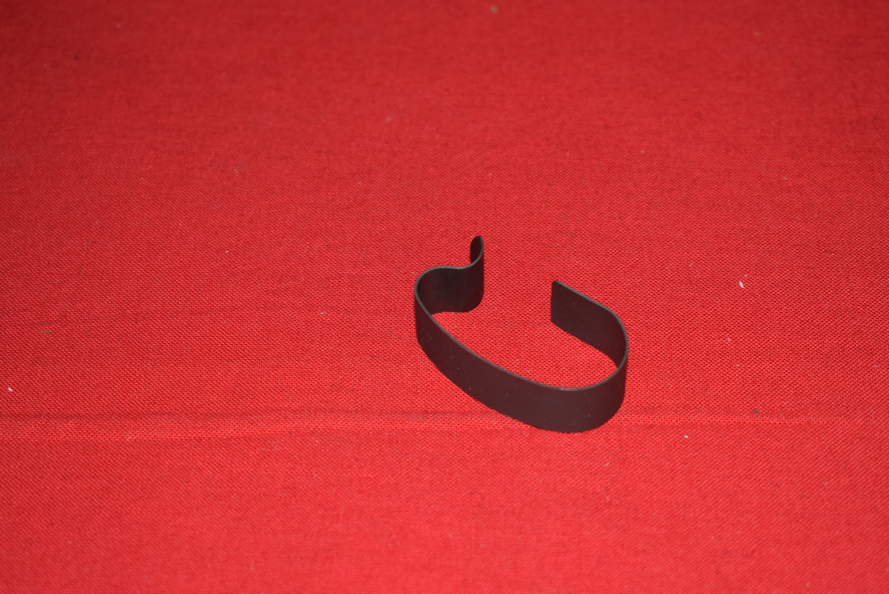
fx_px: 2039
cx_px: 444
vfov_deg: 16.6
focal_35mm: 82
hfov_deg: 24.6
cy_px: 297
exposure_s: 1/125
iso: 640
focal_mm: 55
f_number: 5.6
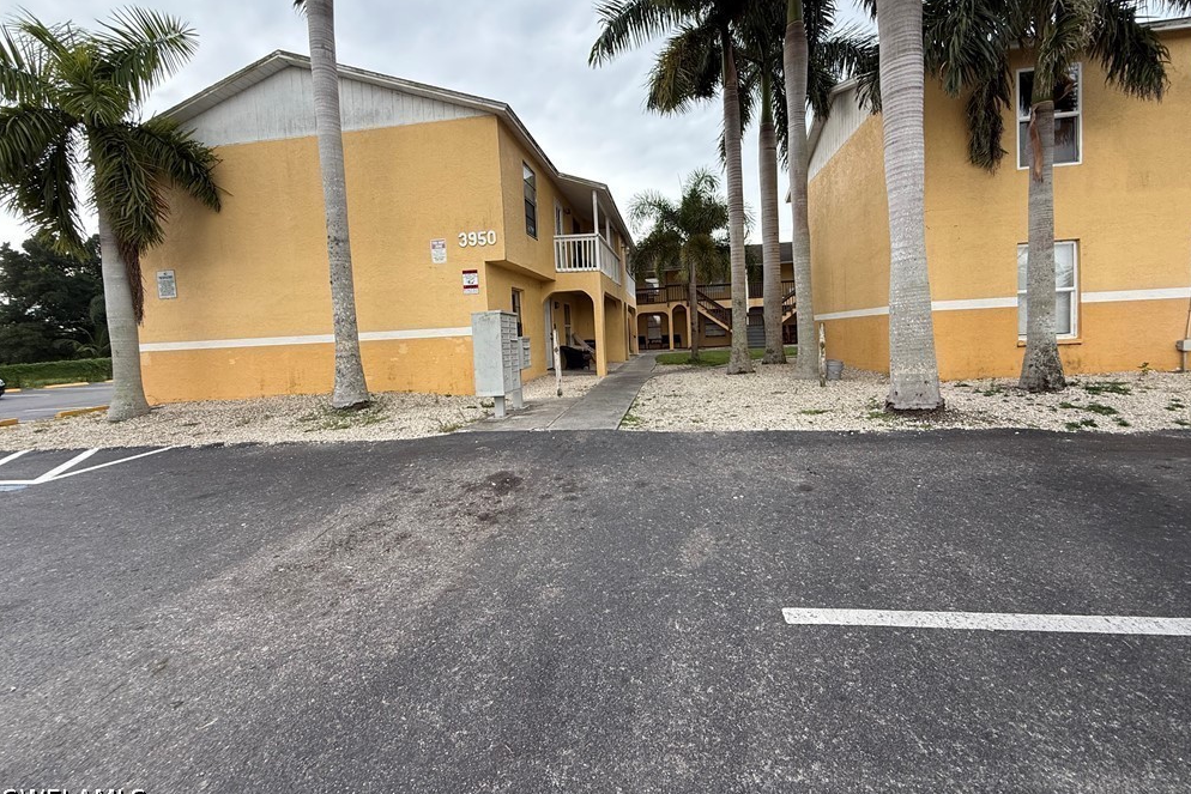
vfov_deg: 77.1
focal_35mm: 15
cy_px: 359
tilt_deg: -1.9
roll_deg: +2.7
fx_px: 496
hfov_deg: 100.4
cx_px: 610
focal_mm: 2.22
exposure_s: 1/257
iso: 64
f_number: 2.2
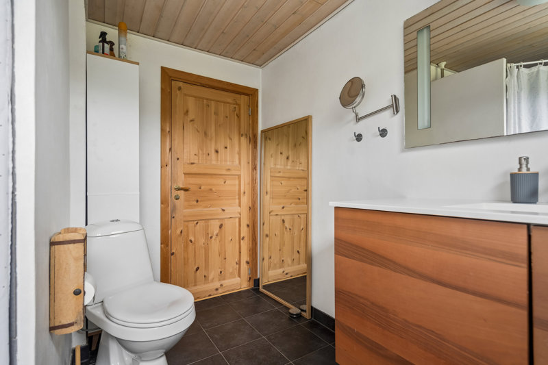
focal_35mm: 17
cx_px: 274
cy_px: 182
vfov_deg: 70.4
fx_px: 259
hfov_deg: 93.3
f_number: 5
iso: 400
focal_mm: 17
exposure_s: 1/160
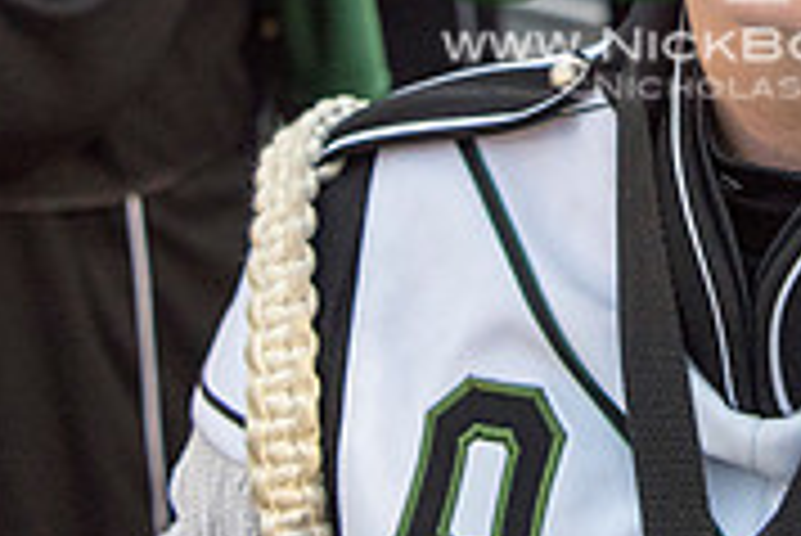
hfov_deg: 25.0
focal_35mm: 78
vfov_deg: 16.7
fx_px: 1737
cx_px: 752
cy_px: -115
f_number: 3.2
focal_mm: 24
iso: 2000
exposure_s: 1/800
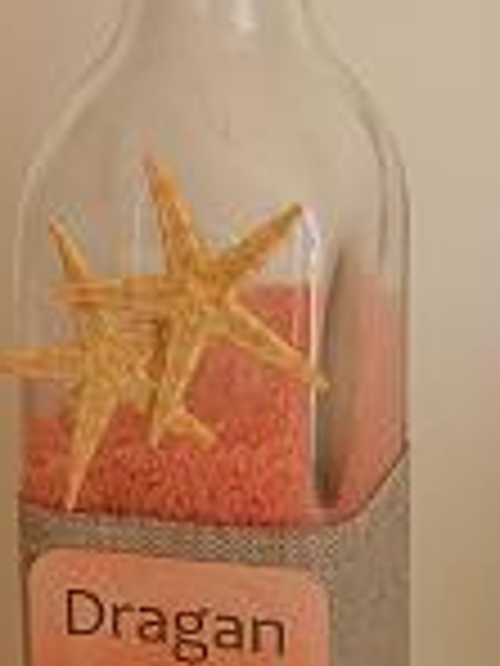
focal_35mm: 108
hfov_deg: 13.7
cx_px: 221
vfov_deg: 18.2
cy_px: 454
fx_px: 2080
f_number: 2.7
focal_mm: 5.2
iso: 50
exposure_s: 1/61.8
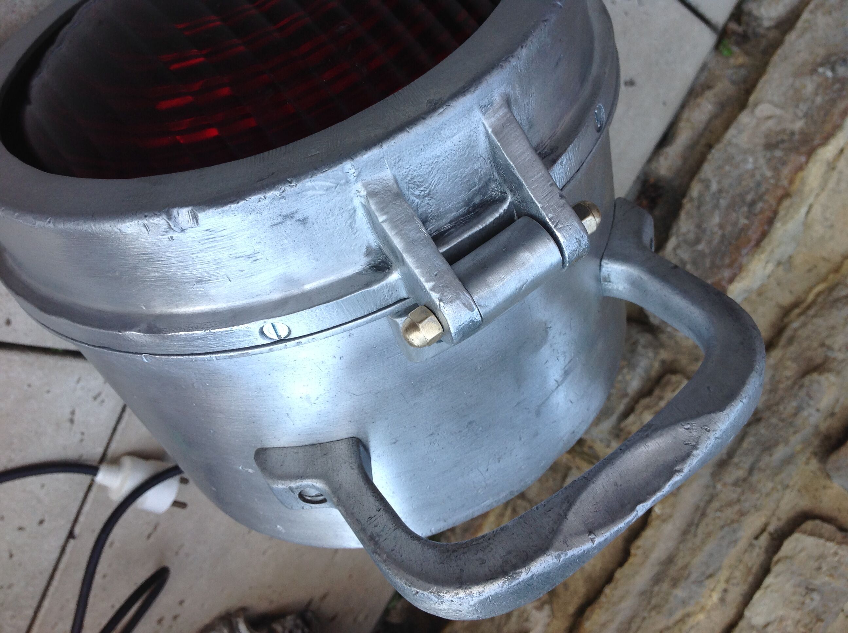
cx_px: 424
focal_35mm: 35
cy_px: 316
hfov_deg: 52.7
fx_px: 856
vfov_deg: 40.6
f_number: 2.4
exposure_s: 1/60
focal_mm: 4.28
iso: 50
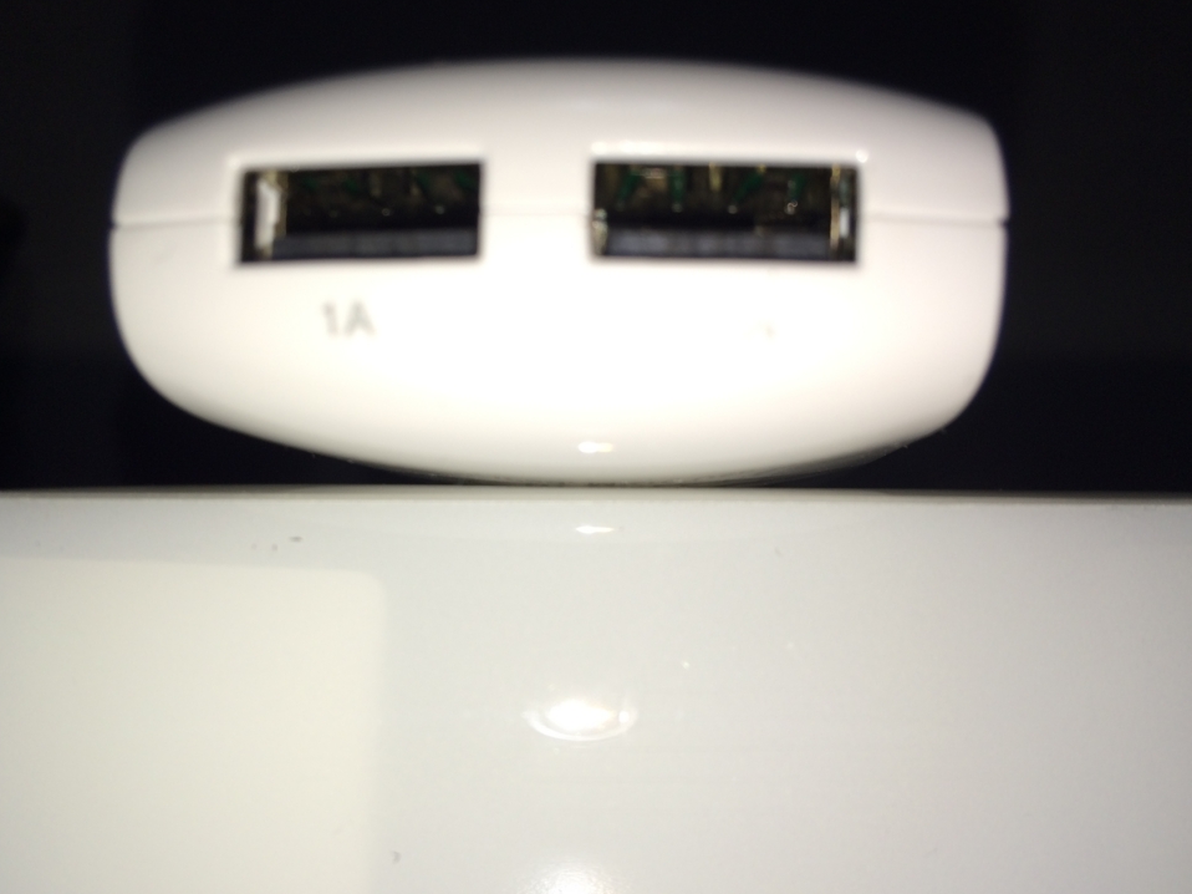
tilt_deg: +4.6
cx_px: 579
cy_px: 437
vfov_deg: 45.4
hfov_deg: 58.4
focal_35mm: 31
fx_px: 1067
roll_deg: -1.4
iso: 32
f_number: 2.2
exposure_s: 1/774
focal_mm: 4.15
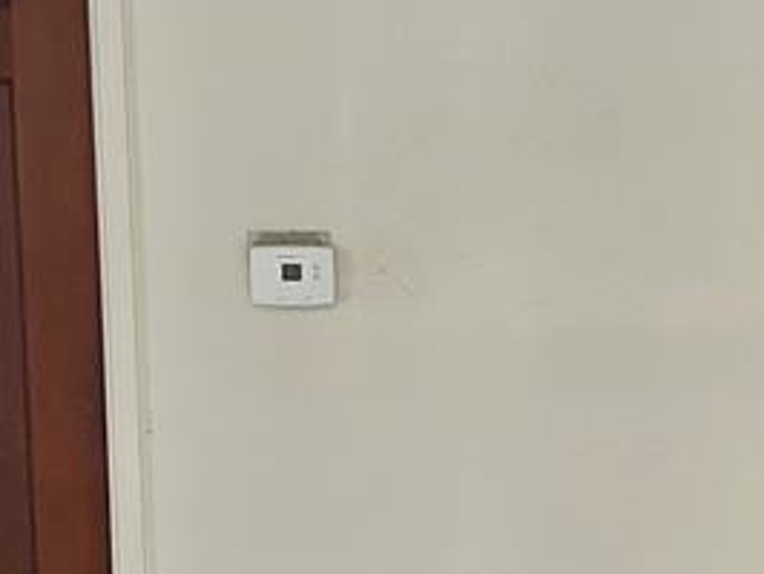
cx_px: 620
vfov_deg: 14.6
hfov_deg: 19.4
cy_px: 525
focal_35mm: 100
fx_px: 2209
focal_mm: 5.1
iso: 400
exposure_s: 1/60
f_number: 1.6
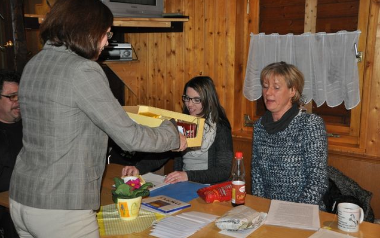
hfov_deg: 46.2
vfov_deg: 29.9
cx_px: 189
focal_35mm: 43
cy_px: 112
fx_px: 445
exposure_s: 1/60
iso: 800
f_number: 4
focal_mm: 28
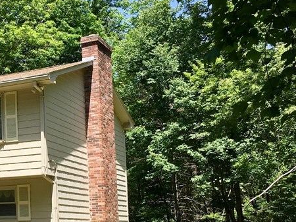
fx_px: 564
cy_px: 149
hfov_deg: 26.8
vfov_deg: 22.1
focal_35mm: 66
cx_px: -37
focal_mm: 4.15
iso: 25
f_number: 2.2
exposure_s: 1/746
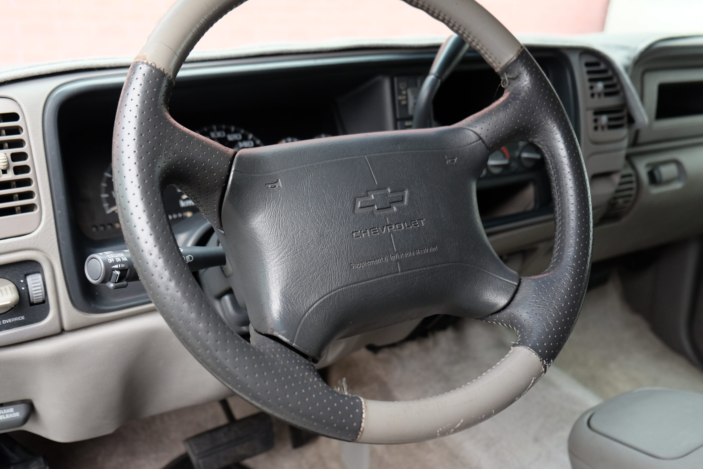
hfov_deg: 60.3
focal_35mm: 31
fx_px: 605
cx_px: 352
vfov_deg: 42.3
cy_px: 234
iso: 800
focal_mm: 20.5
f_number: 3.2
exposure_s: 1/160
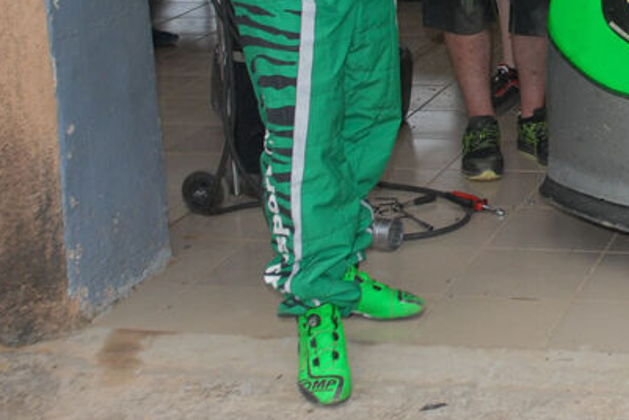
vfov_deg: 14.4
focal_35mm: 92
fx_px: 1609
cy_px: -85
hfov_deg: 20.7
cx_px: 747
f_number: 5.6
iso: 200
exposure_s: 1/400
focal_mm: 24
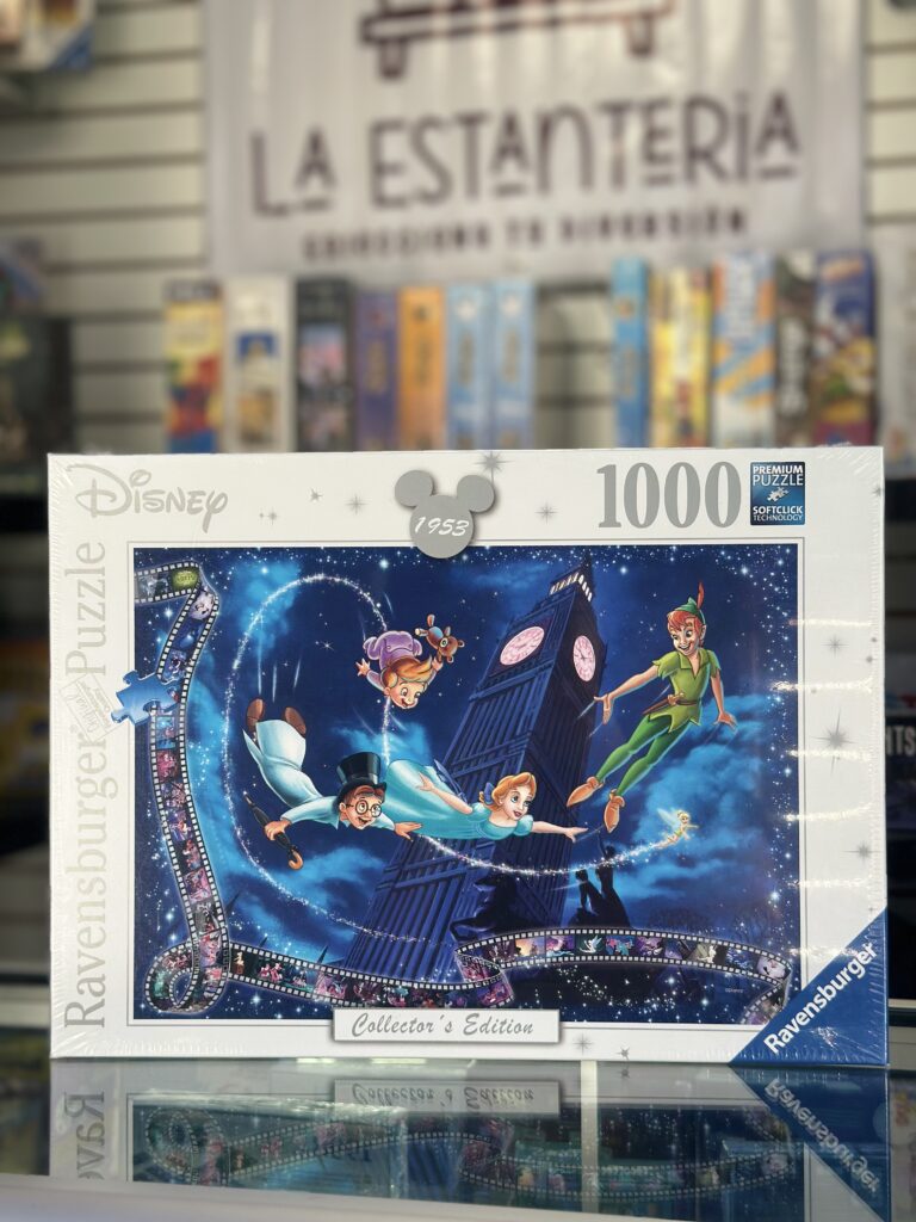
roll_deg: +0.1
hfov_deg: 30.3
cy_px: 611
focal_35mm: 48
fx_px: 1694
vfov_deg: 39.7
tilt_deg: -0.7
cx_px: 458
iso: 80
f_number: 1.78
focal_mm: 6.86
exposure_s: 1/144
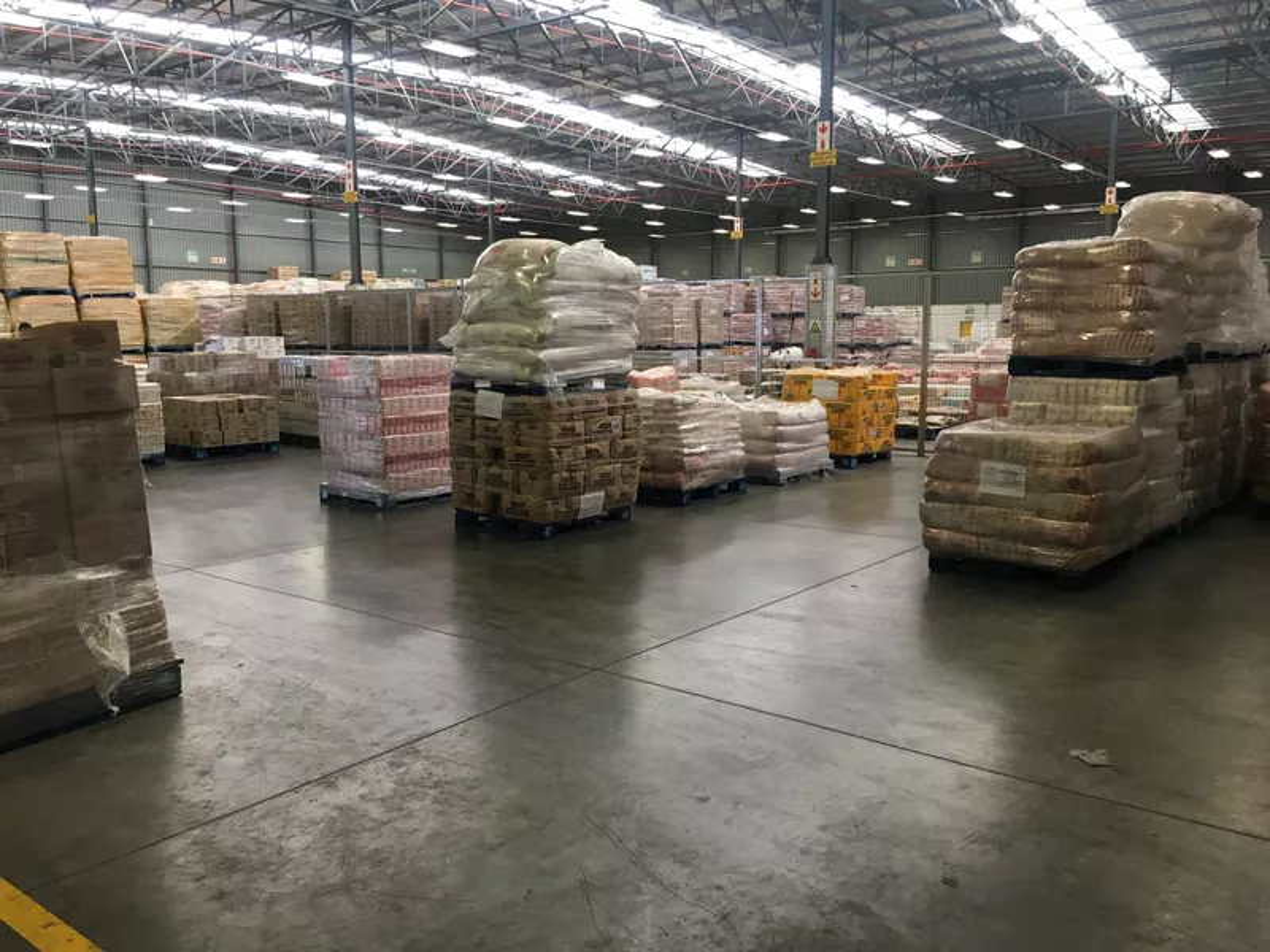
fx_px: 1064
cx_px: 635
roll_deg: -0.1
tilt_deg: -6.7
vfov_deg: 48.2
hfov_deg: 61.7
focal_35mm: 29
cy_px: 476
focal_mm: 4.15
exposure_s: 1/33
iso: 64
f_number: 2.2
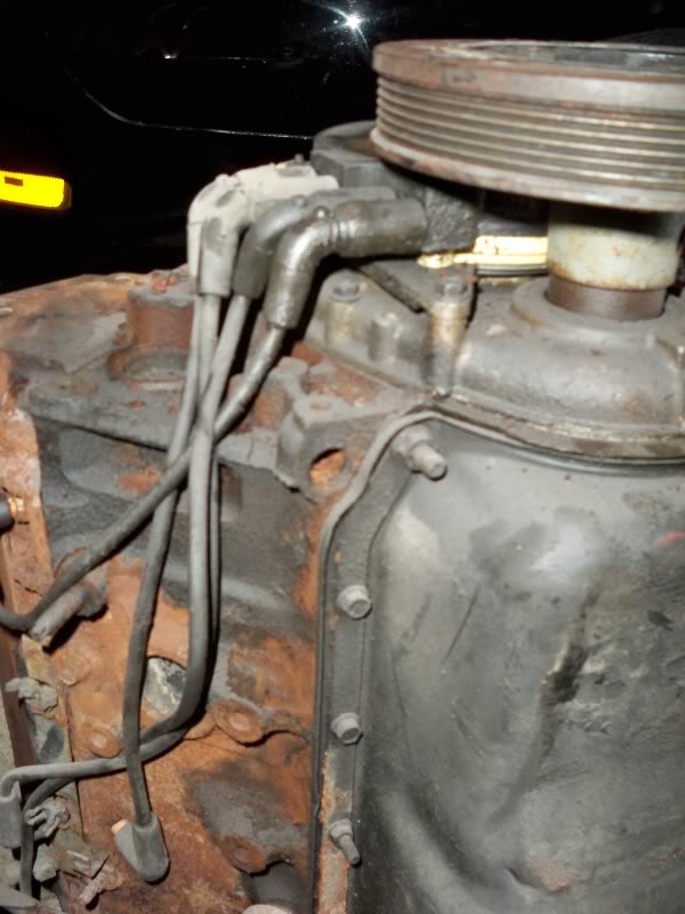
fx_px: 923
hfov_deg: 40.7
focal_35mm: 35
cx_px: 342
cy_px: 457
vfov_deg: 52.6
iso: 200
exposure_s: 1/30
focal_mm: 6.3
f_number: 3.1
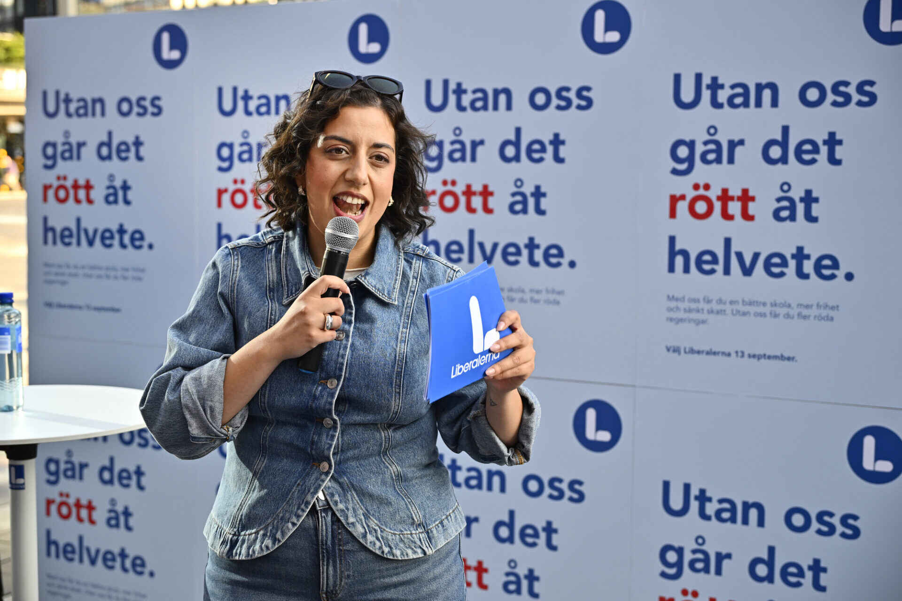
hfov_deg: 36.2
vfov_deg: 24.6
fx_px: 1378
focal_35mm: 55
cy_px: 300
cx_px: 451
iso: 560
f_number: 4
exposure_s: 1/800
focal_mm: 55
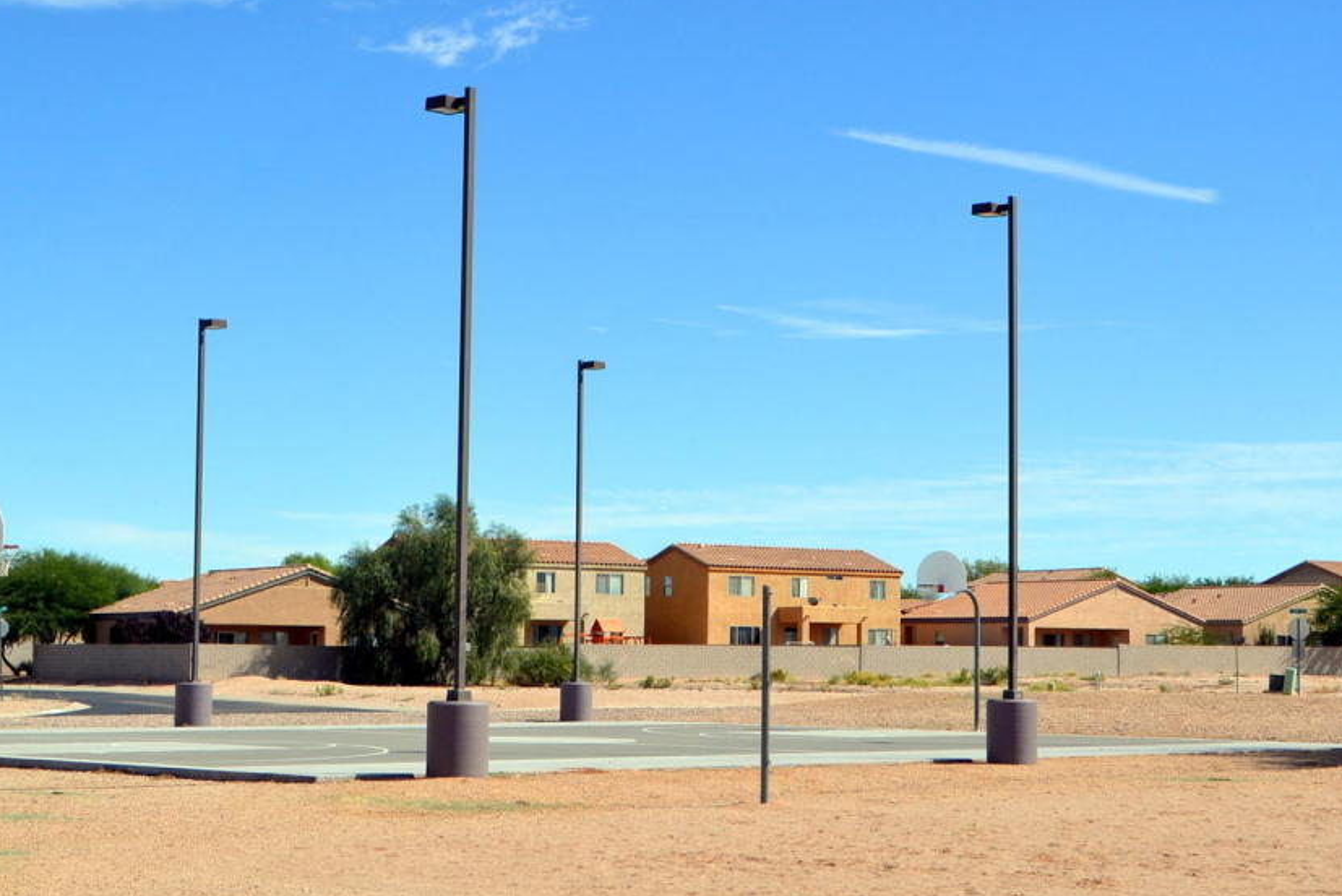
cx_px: 712
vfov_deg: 19.2
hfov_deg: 28.4
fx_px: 2648
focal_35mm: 71
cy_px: 407
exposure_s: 1/400
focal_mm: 34
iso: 100
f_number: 10
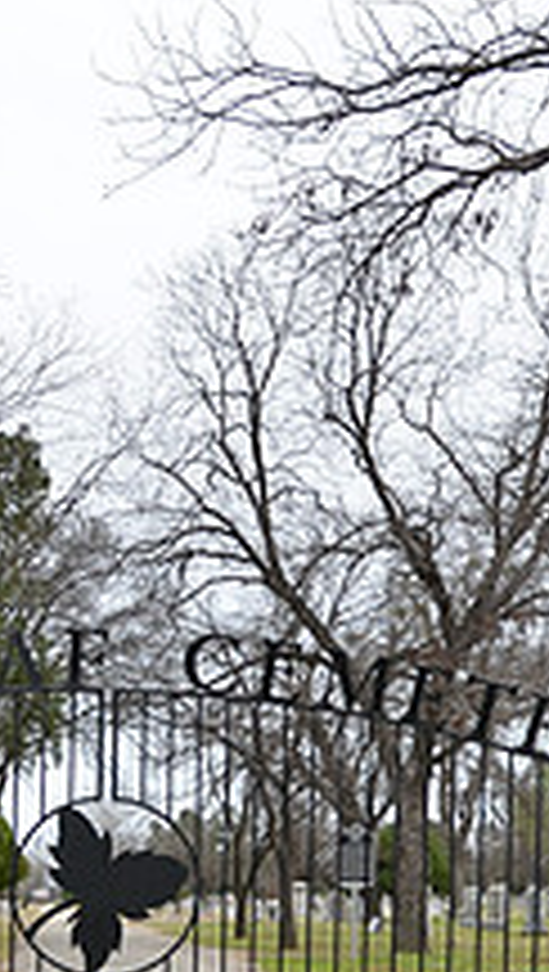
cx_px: 99
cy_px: 819
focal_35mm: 88
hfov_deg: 13.6
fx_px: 2281
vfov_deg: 23.6
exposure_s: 1/100
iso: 400
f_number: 5
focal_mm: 21
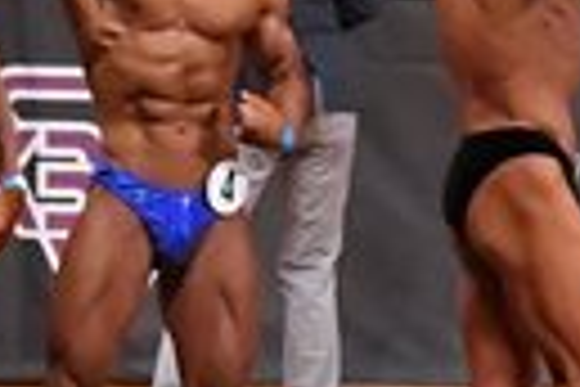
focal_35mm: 647
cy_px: 162
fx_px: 10423
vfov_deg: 2.1
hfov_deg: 3.2
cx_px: 668
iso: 10000
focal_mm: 72
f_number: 5.6
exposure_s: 1/400
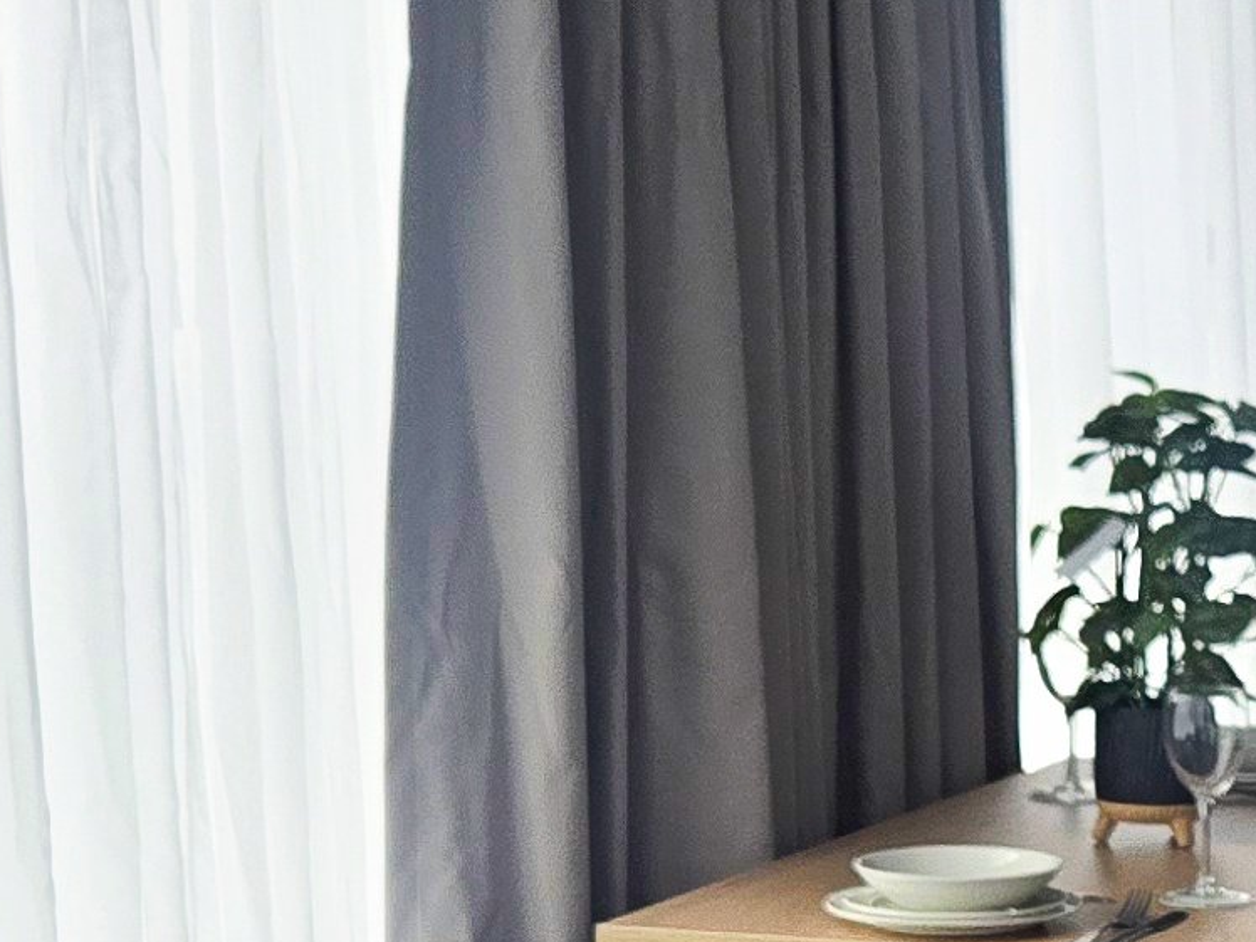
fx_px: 4463
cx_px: 1719
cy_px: 840
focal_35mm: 123
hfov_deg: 15.1
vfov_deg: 12.0
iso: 100
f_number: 1.8
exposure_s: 1/182
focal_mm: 5.4
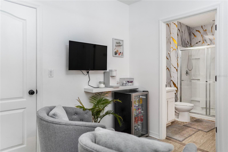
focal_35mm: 24
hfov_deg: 73.8
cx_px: 114
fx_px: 152
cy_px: 76
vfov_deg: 53.1
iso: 640
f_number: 1.4
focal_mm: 16
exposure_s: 1/500
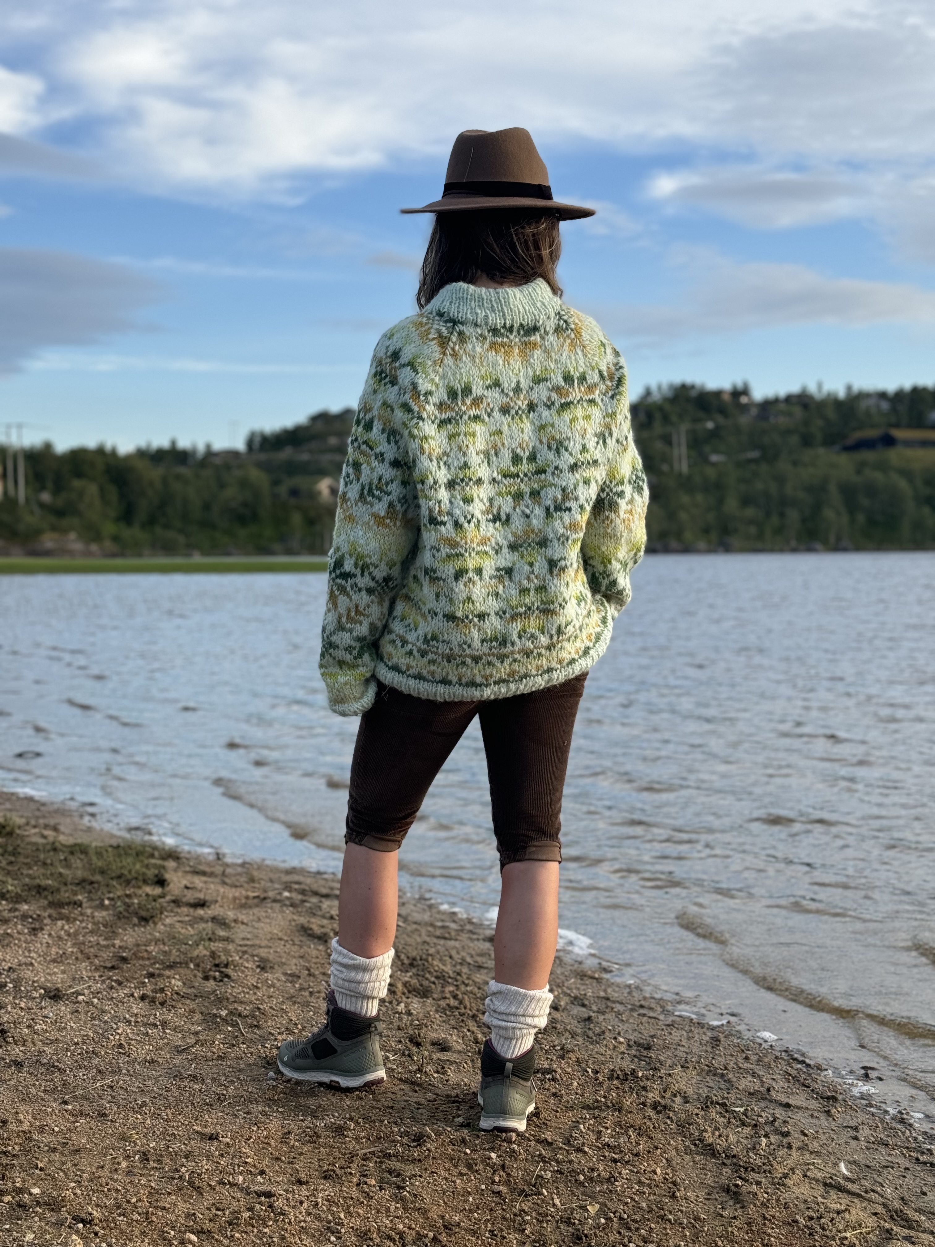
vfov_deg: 39.7
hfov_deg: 30.3
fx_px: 1729
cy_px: 624
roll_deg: -0.4
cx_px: 468
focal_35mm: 48
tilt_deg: -2.0
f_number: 1.78
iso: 64
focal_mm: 6.76
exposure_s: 1/1193
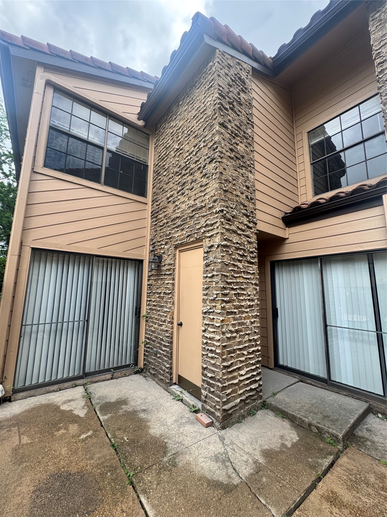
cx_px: 194
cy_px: 258
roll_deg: -0.1
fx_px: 209
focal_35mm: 14
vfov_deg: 102.1
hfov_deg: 85.7
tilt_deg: +8.0
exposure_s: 1/425
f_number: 2.2
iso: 40
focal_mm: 2.22
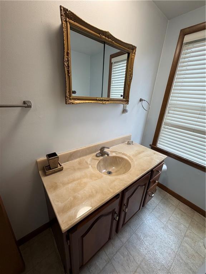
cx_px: 103
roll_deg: -4.7
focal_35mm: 14
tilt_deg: -20.4
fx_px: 111
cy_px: 137
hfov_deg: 85.7
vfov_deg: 102.1
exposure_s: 1/120
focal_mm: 2.22
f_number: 2.2
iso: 100
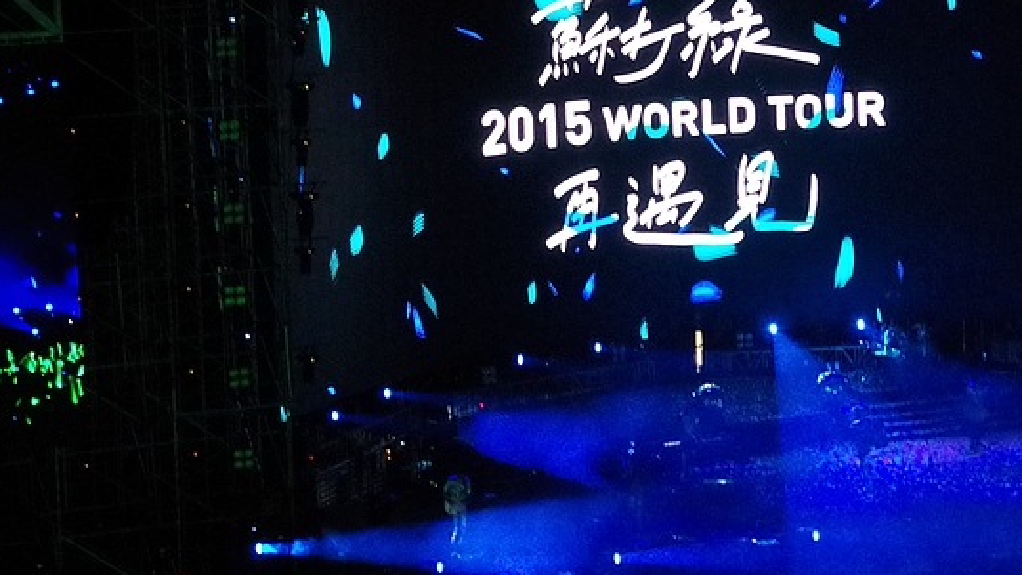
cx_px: 781
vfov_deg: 9.0
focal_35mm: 135
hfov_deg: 15.8
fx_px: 3659
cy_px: 136
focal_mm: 36
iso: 3200
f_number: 5
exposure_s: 1/8
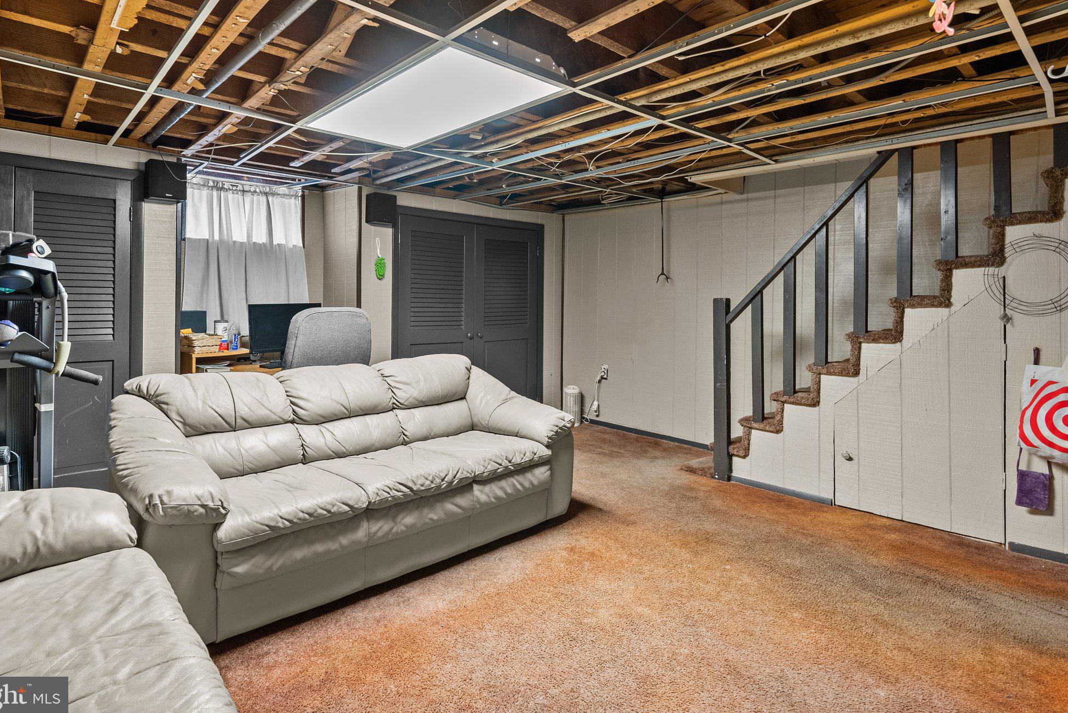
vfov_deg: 64.6
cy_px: 341
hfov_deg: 86.8
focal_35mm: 19
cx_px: 510
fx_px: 564
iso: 640
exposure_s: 1.6
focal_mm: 18
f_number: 8
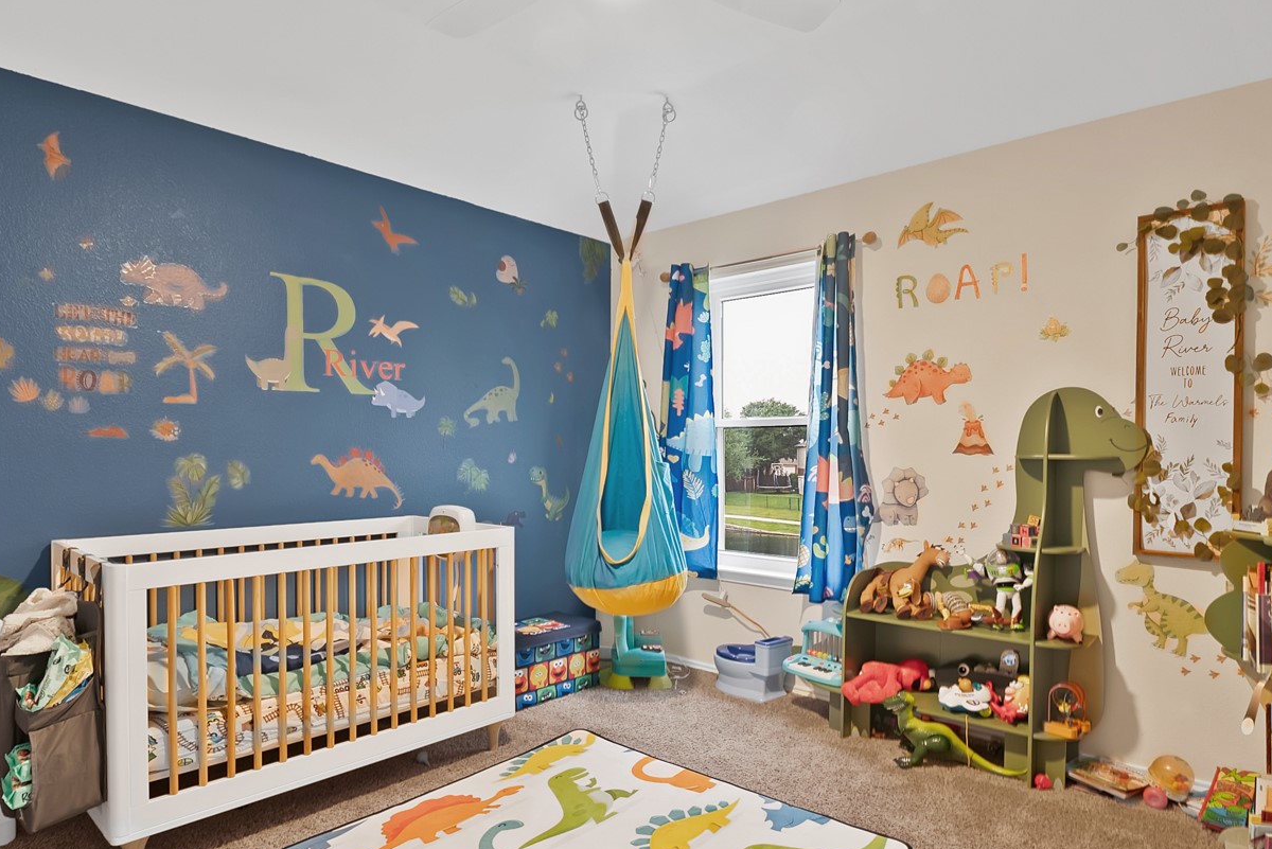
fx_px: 707
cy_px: 451
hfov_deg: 84.0
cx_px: 626
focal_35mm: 20
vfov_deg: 61.9
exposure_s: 2
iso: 640
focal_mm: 12
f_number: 9
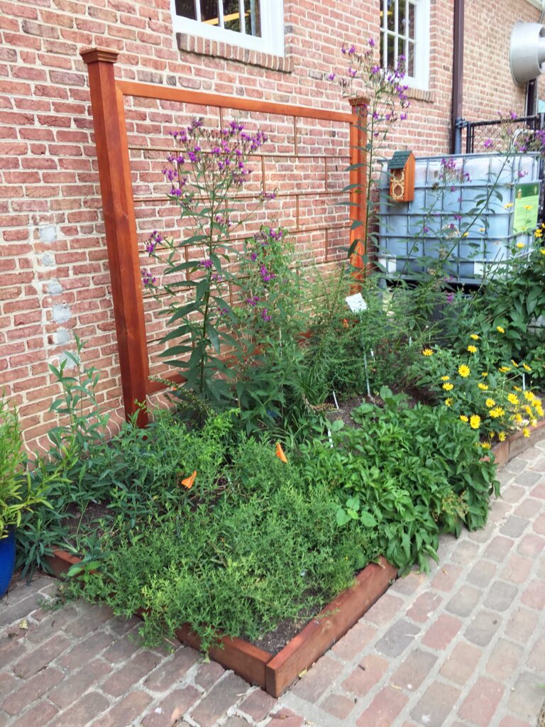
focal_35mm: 29
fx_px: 609
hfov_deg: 48.2
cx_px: 272
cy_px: 364
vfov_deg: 61.7
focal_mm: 4.15
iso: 25
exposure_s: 1/126
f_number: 2.2
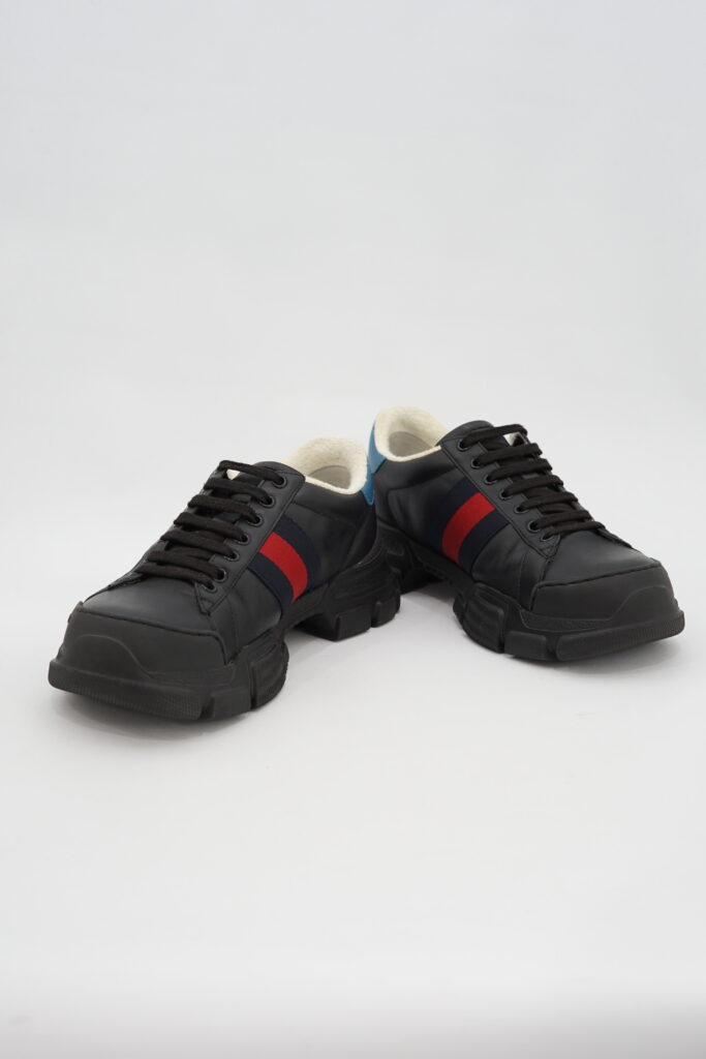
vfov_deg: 39.6
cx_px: 353
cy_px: 530
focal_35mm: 50
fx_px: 1470
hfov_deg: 27.0
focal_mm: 50
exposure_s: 1/13
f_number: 6.3
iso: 640
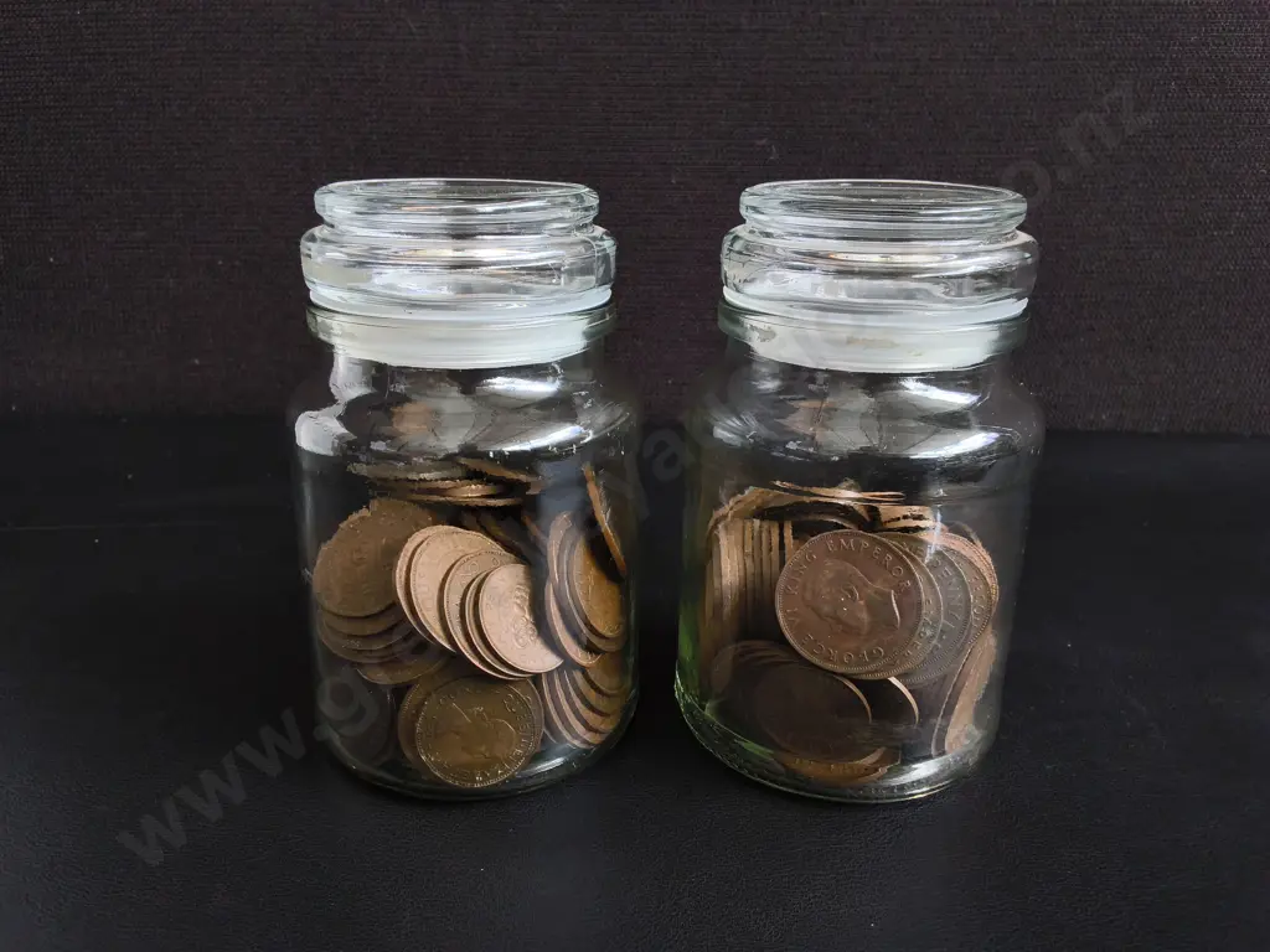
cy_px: 476
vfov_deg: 51.4
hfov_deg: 65.3
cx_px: 635
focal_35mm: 27
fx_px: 991
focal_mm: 2.87
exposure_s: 1/100
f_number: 2
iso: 80
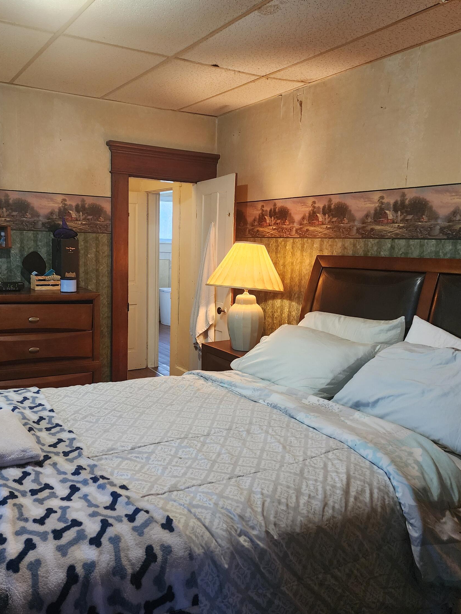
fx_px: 551
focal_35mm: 31
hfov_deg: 45.2
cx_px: 183
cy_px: 306
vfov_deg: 58.4
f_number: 1.8
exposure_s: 1/120
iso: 640
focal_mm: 6.4
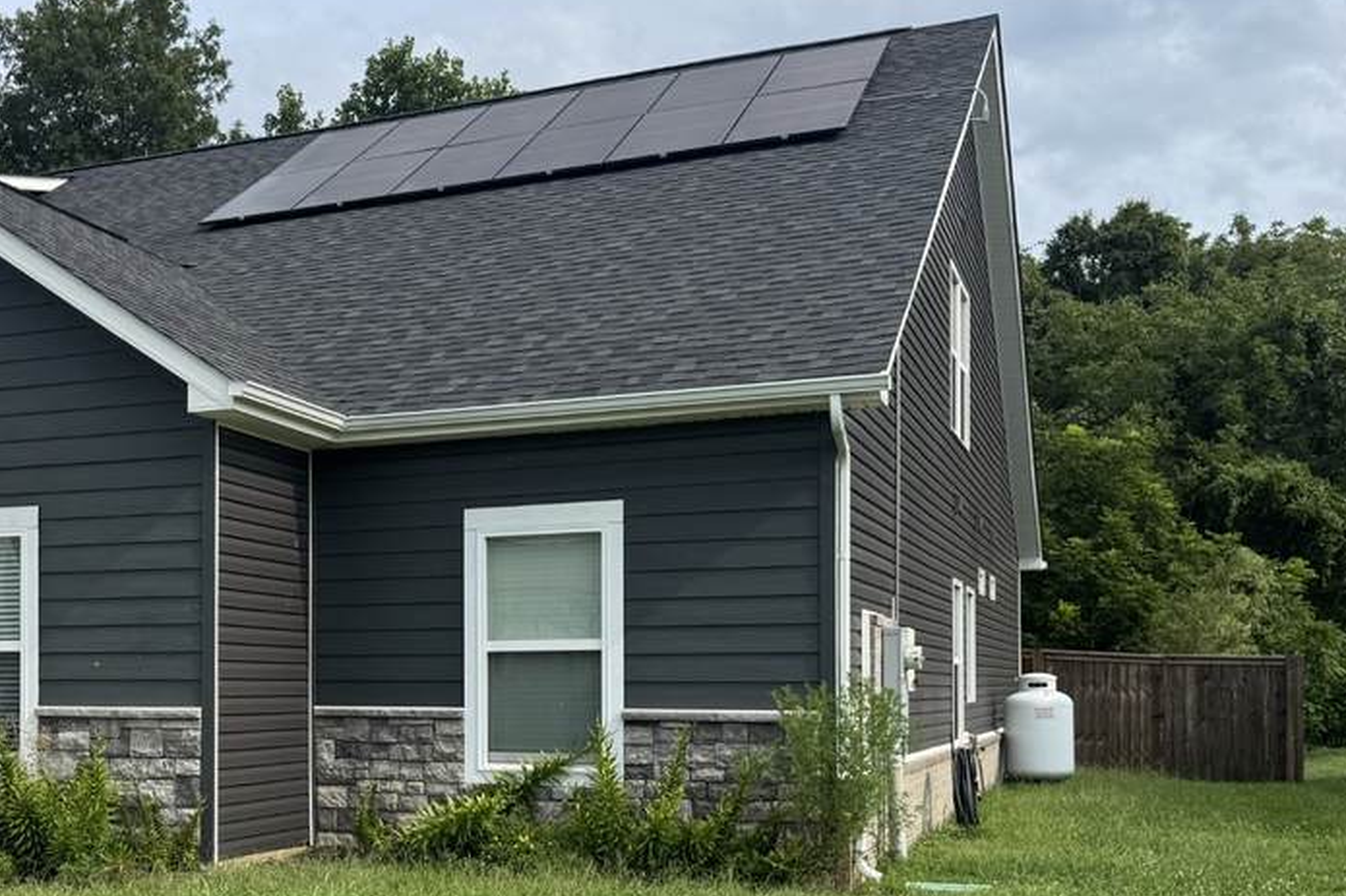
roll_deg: -0.9
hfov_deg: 40.7
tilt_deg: +0.2
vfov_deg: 28.9
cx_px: 244
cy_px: 656
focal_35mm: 46
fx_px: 1719
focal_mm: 6.76
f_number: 1.78
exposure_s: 1/2959
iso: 80
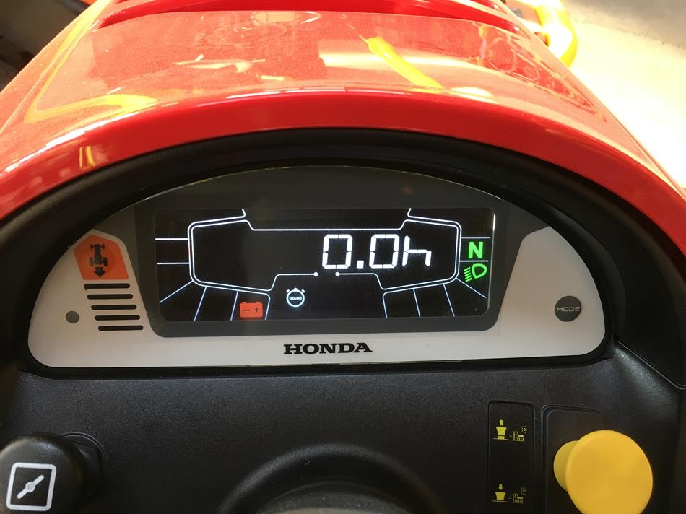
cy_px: 257
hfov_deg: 61.7
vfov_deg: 48.2
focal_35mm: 29
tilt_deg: -47.9
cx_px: 343
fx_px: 575
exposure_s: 1/33
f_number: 2.2
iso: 100
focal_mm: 4.15
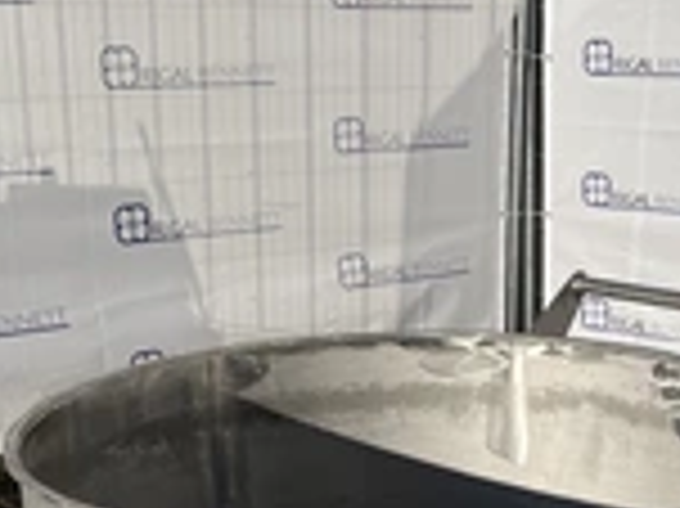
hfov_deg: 27.9
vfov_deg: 20.5
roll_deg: -1.2
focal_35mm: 69
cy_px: 517
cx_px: 491
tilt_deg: -17.6
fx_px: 1354
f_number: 1.6
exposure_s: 1/5848
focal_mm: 5.1
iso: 50
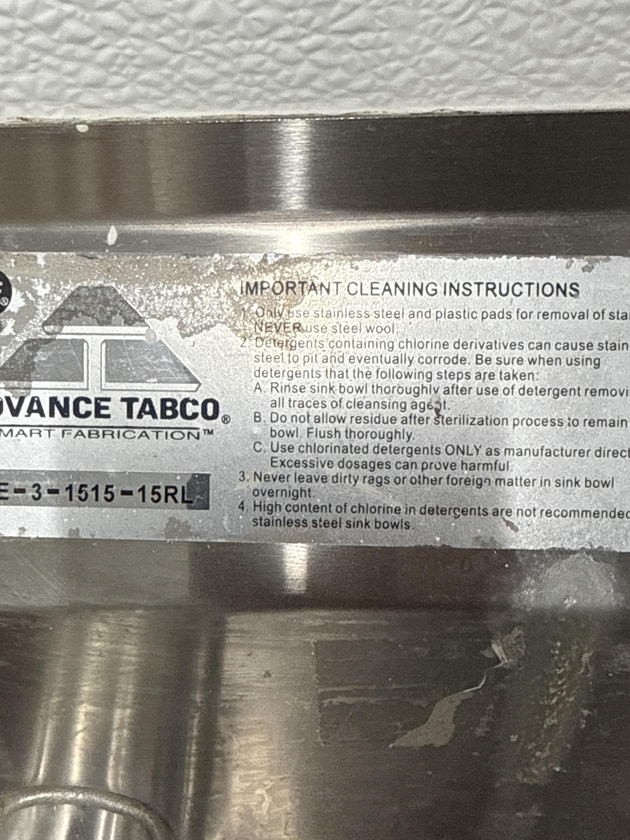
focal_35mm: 41
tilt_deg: -47.6
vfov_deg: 45.2
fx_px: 995
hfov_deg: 35.1
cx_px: 296
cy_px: 551
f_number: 2.2
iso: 250
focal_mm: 2.22
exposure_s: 1/99
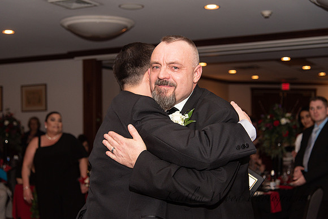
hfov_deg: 38.2
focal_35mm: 52
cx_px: 164
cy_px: 110
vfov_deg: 26.0
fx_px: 474
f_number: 4
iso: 800
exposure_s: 1/200
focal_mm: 52
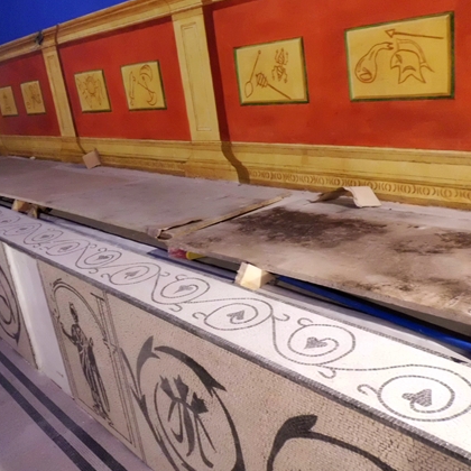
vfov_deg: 47.1
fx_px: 539
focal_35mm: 35
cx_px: 147
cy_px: 262
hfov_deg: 46.3
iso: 400
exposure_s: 1/13
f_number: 3.2
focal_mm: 4.6
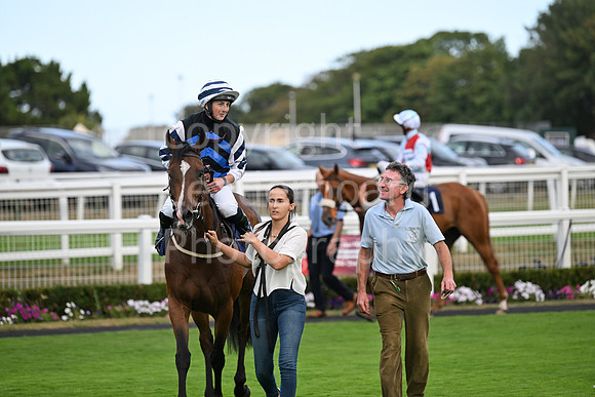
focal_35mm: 170
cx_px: 298
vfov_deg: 8.1
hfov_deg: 12.1
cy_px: 198
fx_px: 2810
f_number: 3.5
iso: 800
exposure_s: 1/2500
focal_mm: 170
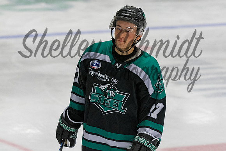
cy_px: 63
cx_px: 111
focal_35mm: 227
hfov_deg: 9.1
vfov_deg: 6.1
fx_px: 1426
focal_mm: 130
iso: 2000
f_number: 3.5
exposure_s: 1/800
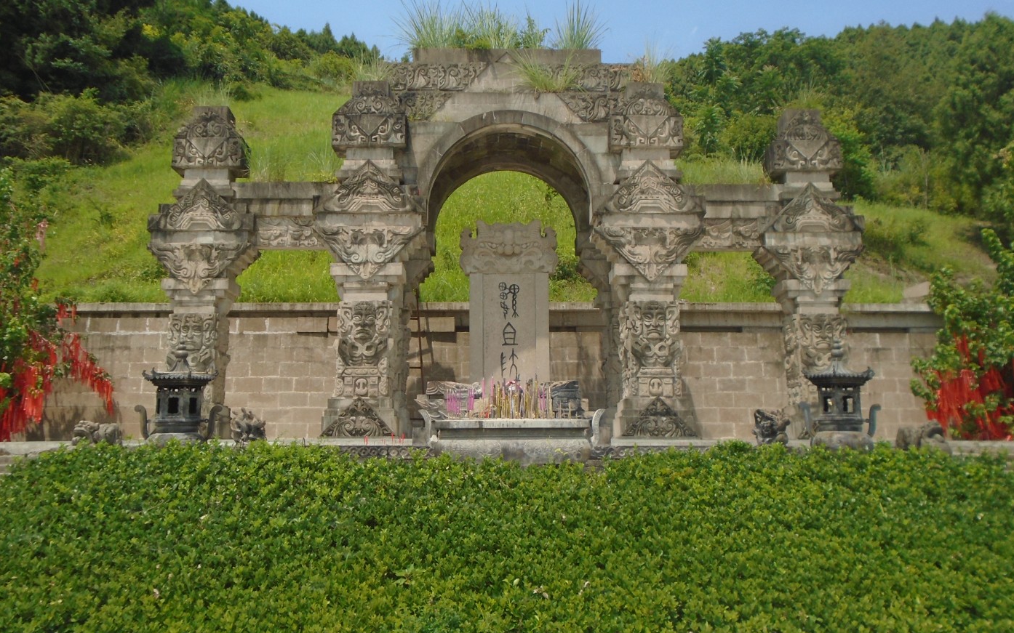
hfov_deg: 58.1
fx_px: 912
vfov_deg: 38.3
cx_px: 508
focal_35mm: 33
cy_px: 277
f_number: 3.5
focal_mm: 5.5
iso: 100
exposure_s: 1/800
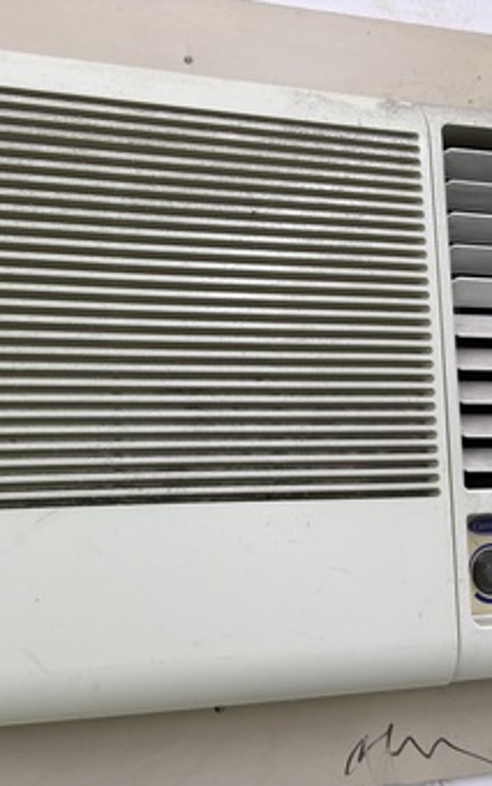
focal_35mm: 37
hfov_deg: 34.1
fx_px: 792
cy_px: 394
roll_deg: +1.1
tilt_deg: +5.0
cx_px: 154
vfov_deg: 52.7
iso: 125
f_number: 1.6
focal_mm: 5.96
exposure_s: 1/50
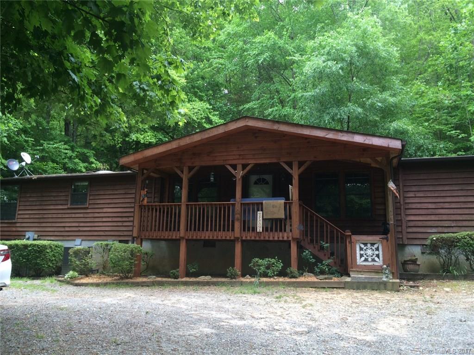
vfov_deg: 48.2
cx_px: 237
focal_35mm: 29
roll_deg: -0.9
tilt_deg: +11.6
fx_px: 397
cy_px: 178
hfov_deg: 61.7
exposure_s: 1/120
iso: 50
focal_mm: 4.15
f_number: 2.2
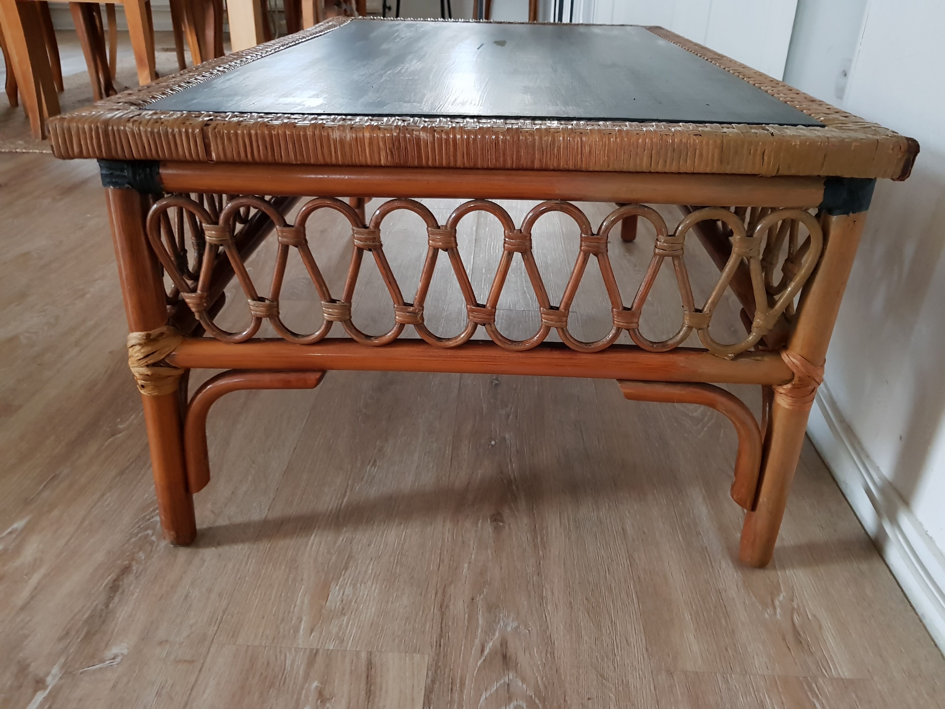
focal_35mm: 26
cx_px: 472
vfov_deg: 53.1
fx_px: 710
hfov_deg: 67.3
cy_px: 354
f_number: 1.7
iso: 320
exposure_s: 1/10
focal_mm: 4.2
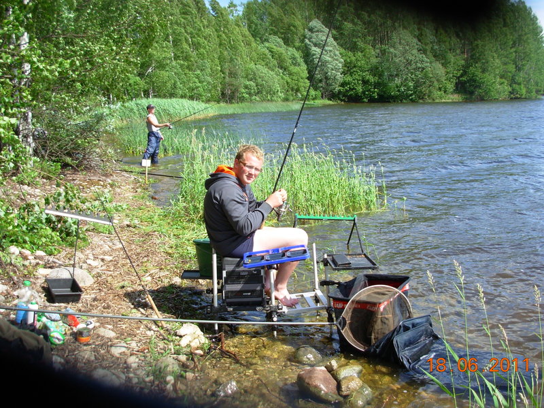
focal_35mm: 38
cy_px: 204
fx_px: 597
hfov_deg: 49.0
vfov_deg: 37.7
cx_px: 272
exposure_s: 1/497
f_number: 2.9
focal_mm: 6.3
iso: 50
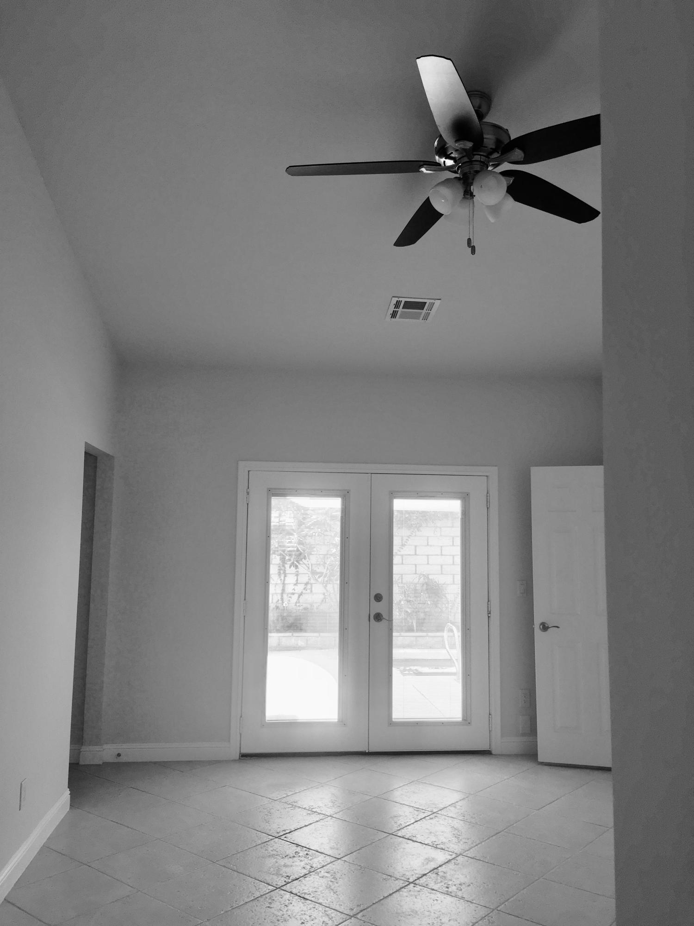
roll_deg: -1.4
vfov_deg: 61.7
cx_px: 347
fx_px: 775
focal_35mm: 29
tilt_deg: +5.9
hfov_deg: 48.2
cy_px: 463
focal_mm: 4.15
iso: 32
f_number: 2.2
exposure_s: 1/60
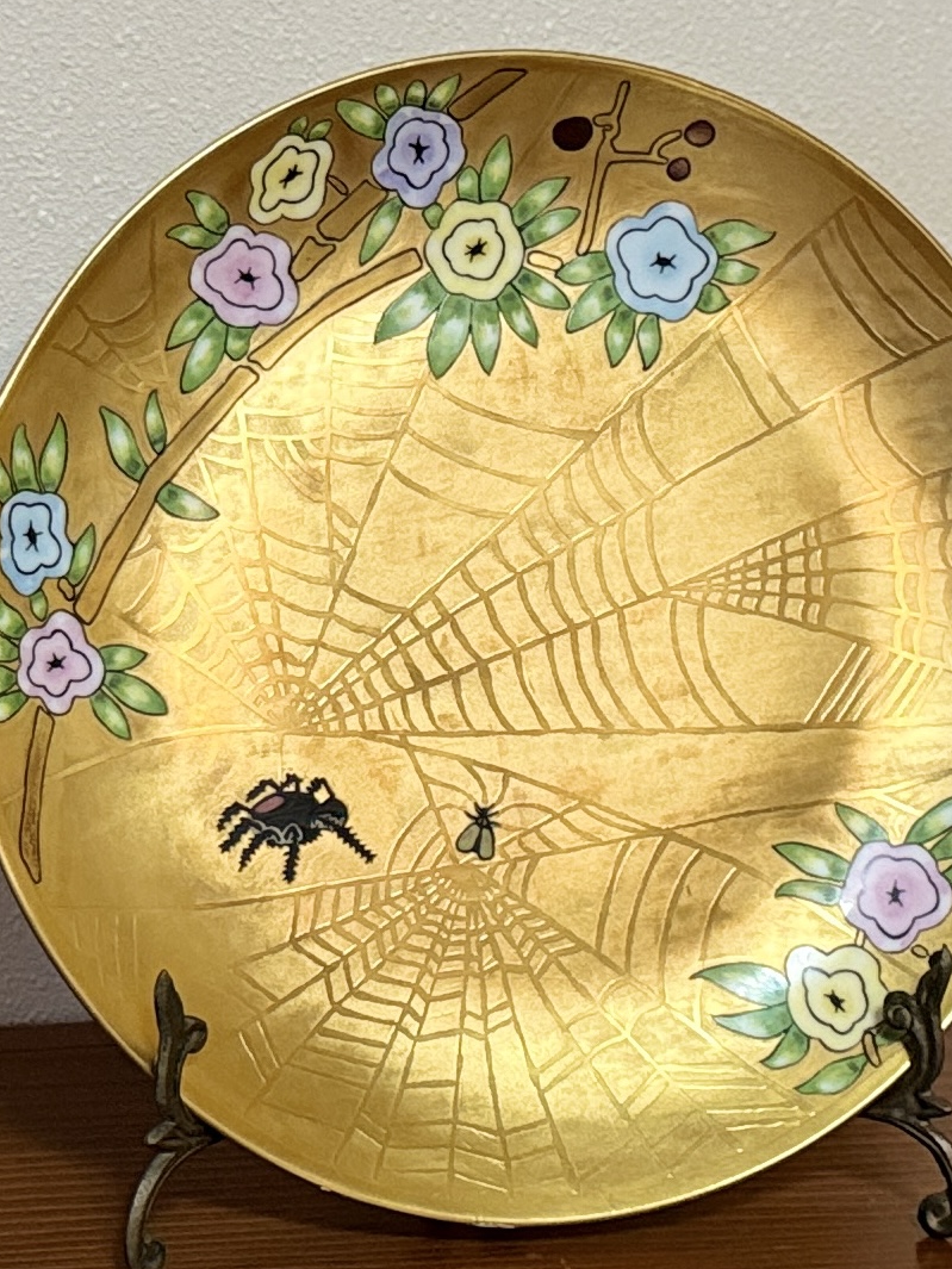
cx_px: 509
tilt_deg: -7.2
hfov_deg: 42.9
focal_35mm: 33
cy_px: 637
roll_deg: -2.2
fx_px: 1210
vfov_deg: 55.3
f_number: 1.78
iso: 500
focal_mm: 6.76
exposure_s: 1/60
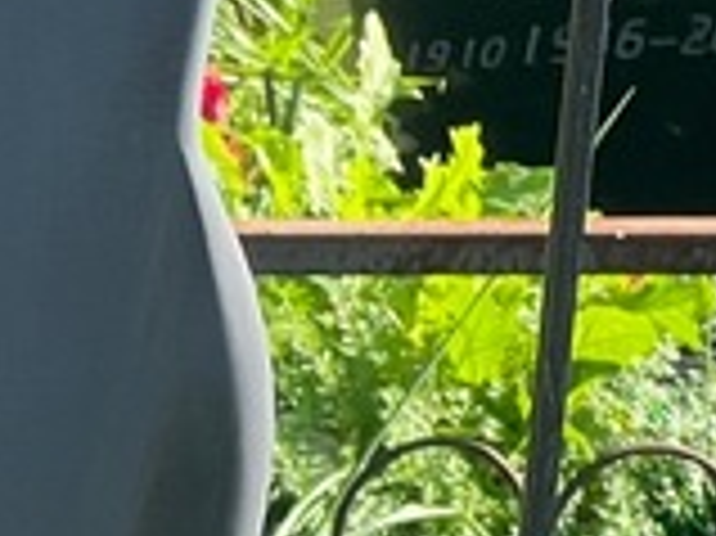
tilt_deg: -16.4
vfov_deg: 3.8
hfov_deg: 5.0
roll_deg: -0.1
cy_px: 716
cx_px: -833
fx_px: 8019
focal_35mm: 388
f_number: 2.8
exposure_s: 1/121
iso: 32
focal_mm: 9
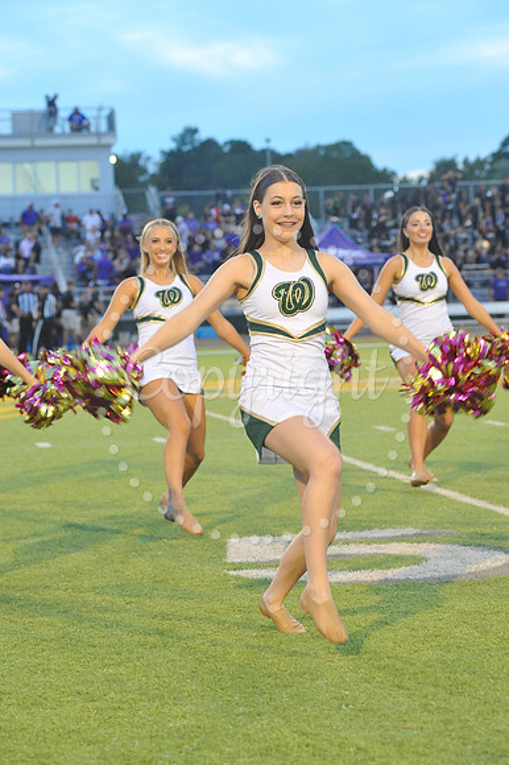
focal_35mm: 105
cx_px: 254
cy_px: 382
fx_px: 2229
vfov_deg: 19.5
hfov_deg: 13.0
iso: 4000
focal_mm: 105
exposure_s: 1/200
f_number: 5.6
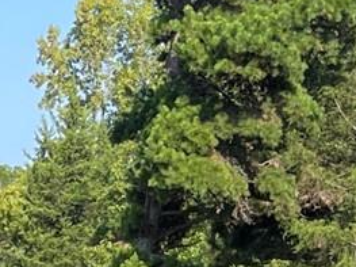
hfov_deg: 9.3
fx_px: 2005
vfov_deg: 7.3
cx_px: -435
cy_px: 530
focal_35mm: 195
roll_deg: -1.9
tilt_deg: -7.6
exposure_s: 1/1597
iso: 32
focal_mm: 5.1
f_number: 1.6
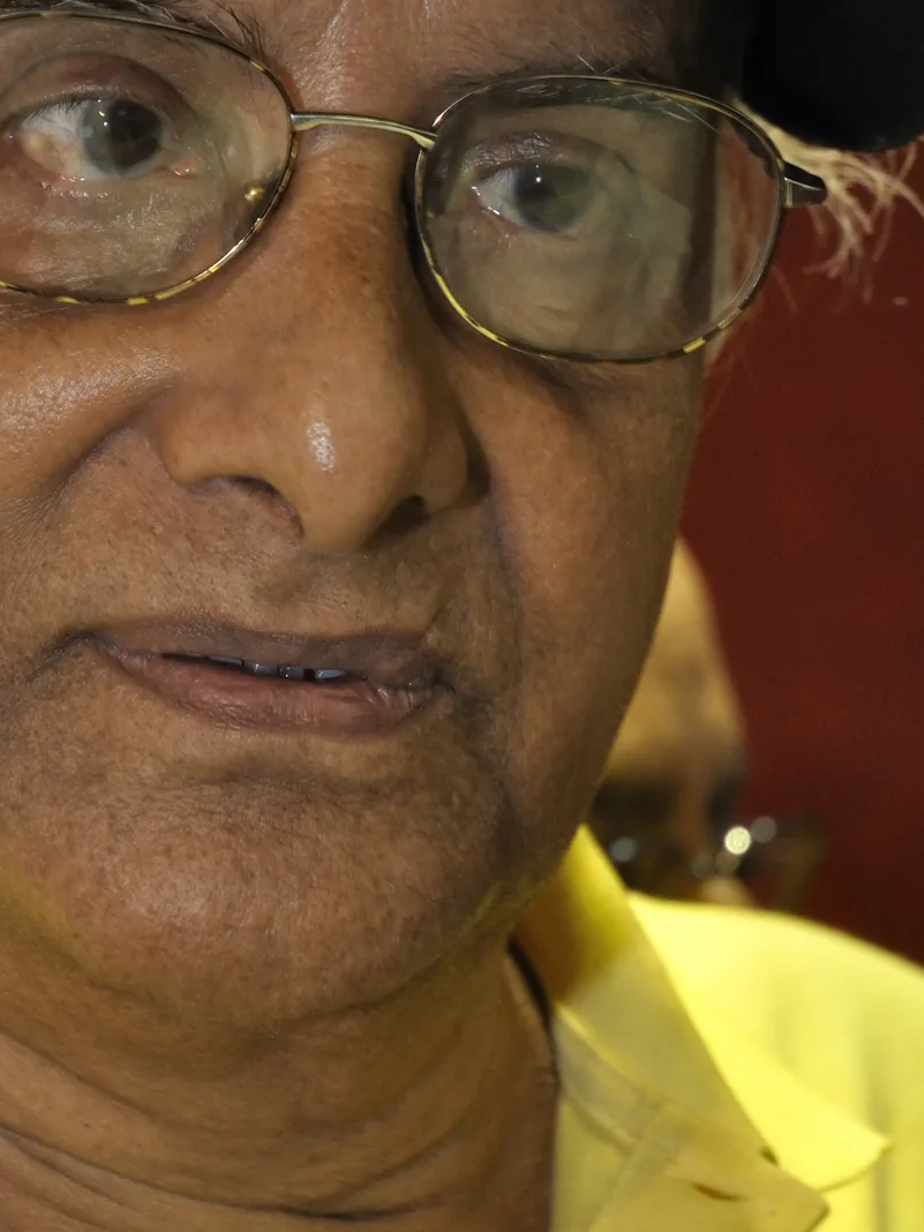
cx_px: 225
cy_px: 397
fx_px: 7861
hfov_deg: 6.7
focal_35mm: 221
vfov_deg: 9.0
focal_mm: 85
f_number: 5.6
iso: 800
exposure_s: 1/30
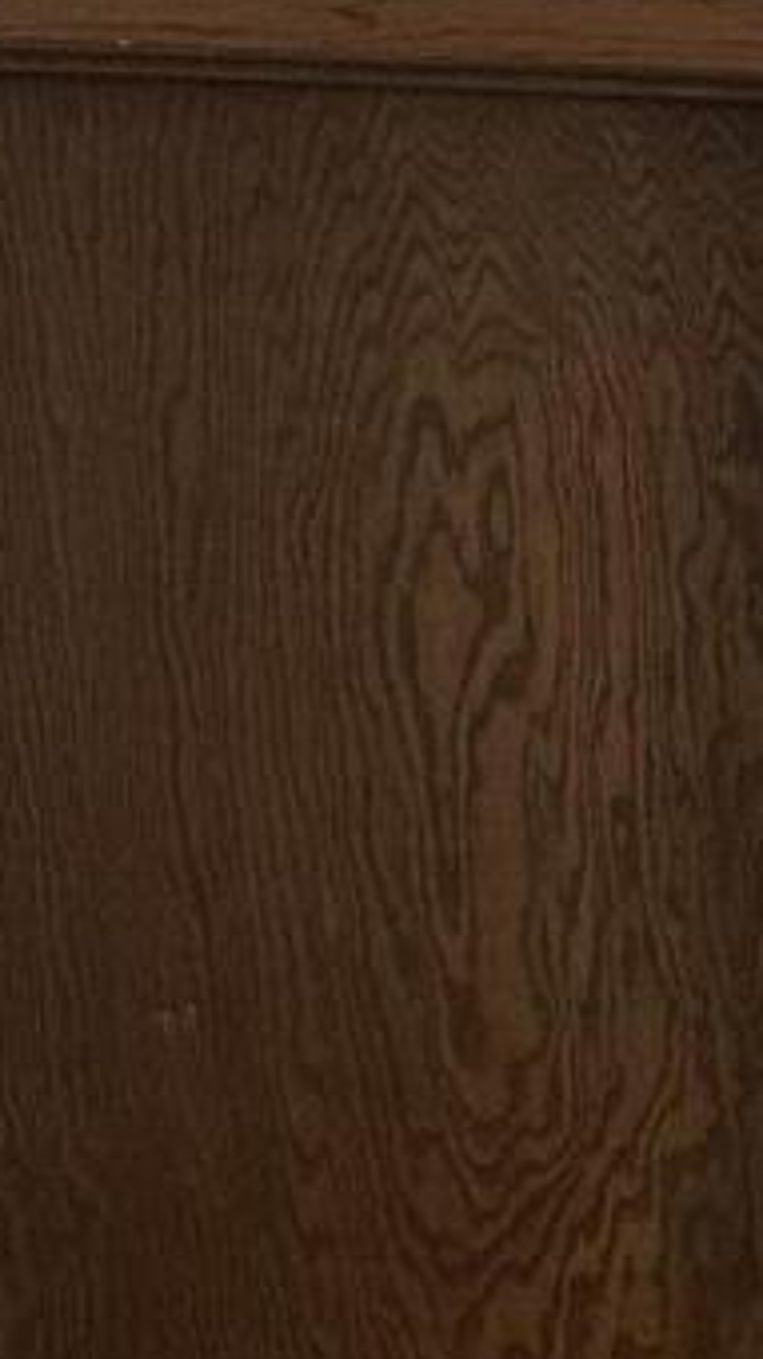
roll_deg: -0.6
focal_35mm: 154
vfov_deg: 13.6
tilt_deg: -8.7
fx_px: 5545
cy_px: 1543
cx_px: 2297
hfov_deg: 7.0
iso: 200
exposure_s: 1/60
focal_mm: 6.86
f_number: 1.78
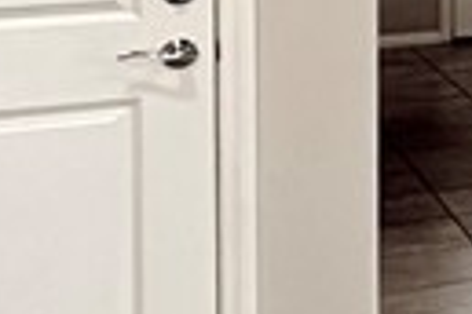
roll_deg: +0.0
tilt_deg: +0.4
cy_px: -183
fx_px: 1521
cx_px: 1405
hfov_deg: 11.2
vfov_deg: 11.3
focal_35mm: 116
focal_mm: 2.22
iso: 200
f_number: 2.2
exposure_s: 1/60
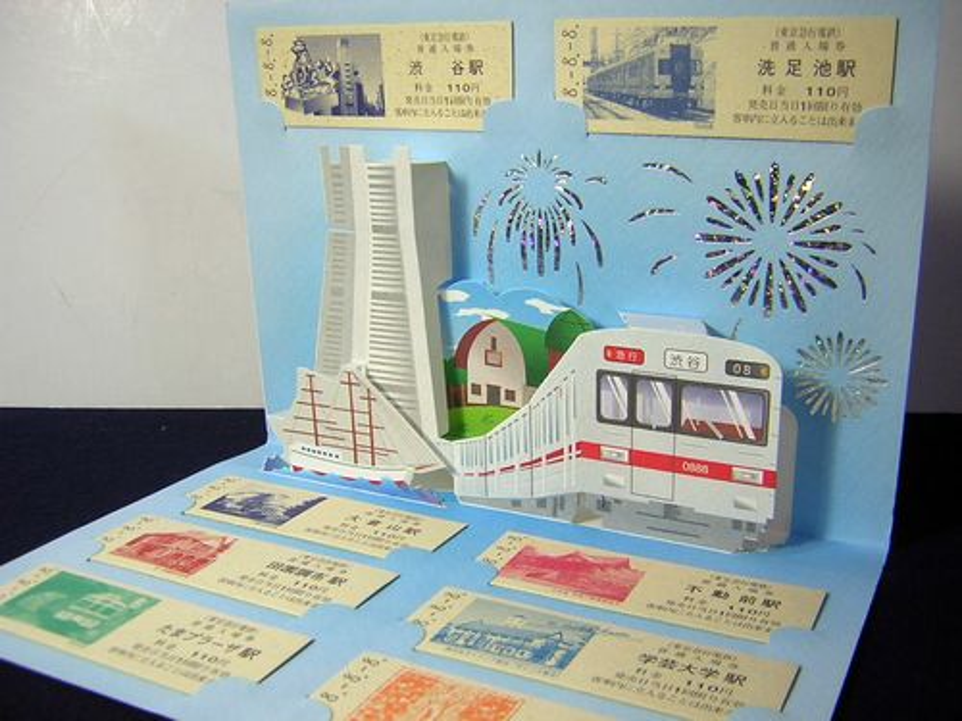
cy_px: 360
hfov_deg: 51.4
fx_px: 1000
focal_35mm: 36
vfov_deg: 39.7
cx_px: 481
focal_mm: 4.7
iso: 100
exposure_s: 1/26.6
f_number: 2.6
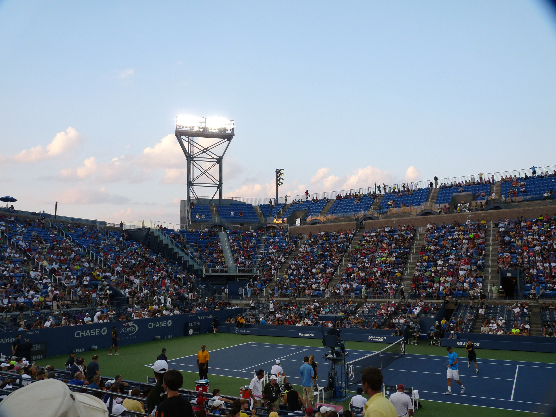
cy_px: 208
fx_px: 434
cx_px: 278
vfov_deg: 51.4
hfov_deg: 65.3
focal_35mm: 27
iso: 100
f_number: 3.2
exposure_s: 1/100
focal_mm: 4.8
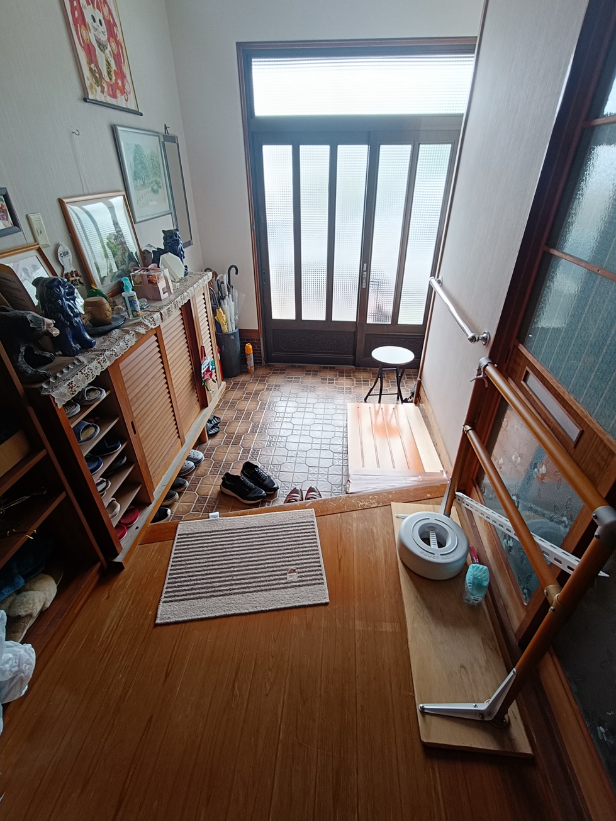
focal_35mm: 16
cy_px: 410
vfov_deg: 94.5
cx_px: 308
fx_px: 380
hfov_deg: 78.1
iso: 160
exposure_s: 1/50
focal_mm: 1.68
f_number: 2.2
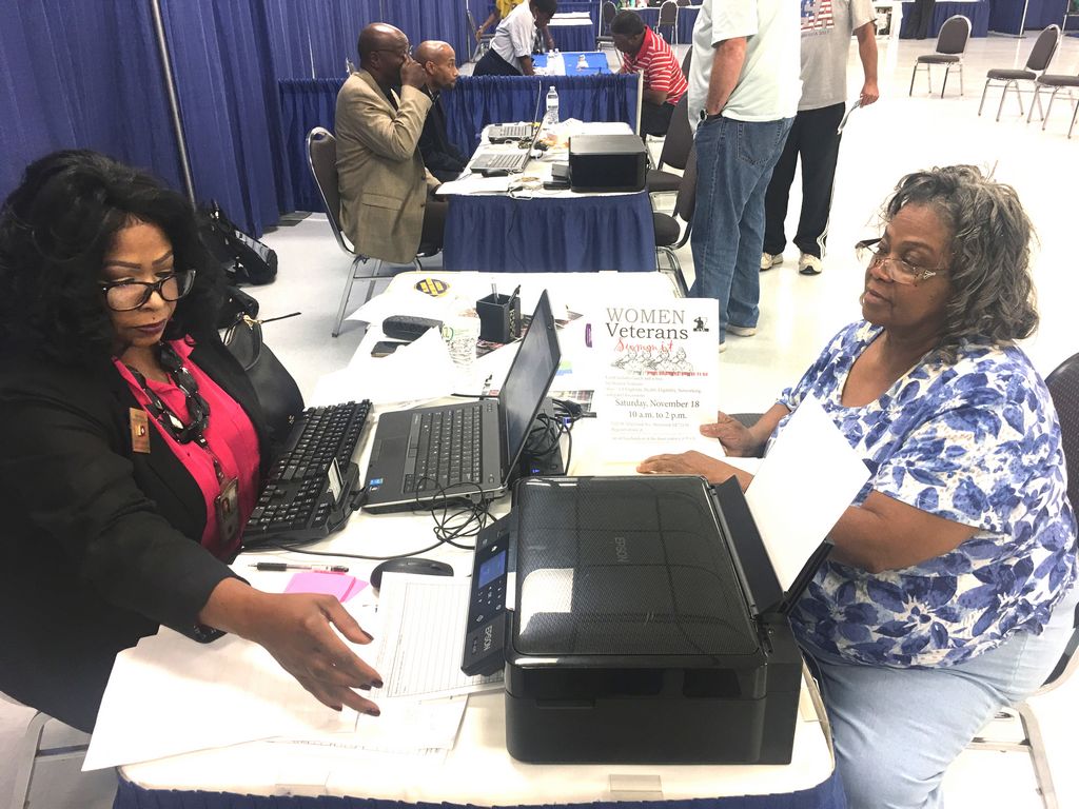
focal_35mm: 29
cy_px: 404
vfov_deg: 48.2
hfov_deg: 61.7
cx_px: 540
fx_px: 904
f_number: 2.2
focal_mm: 4.15
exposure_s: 1/15
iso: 32
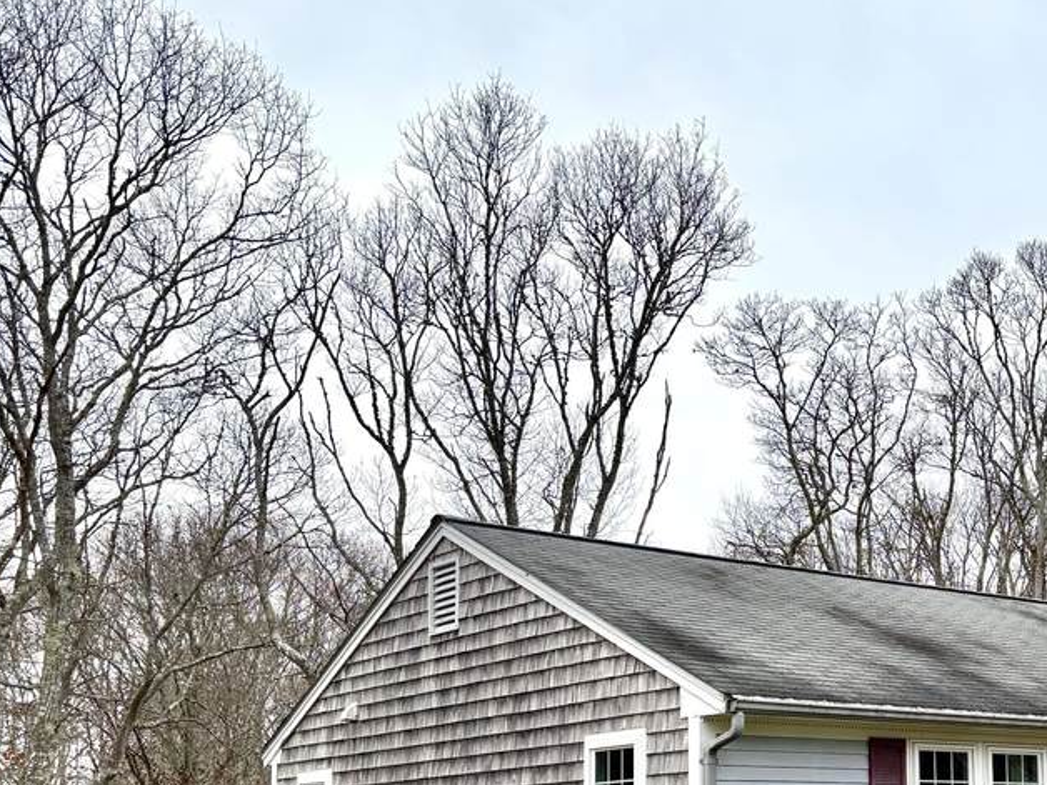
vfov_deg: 26.7
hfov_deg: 34.4
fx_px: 1603
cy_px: 688
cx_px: 915
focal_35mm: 53
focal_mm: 5.96
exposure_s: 1/2857
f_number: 1.6
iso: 50
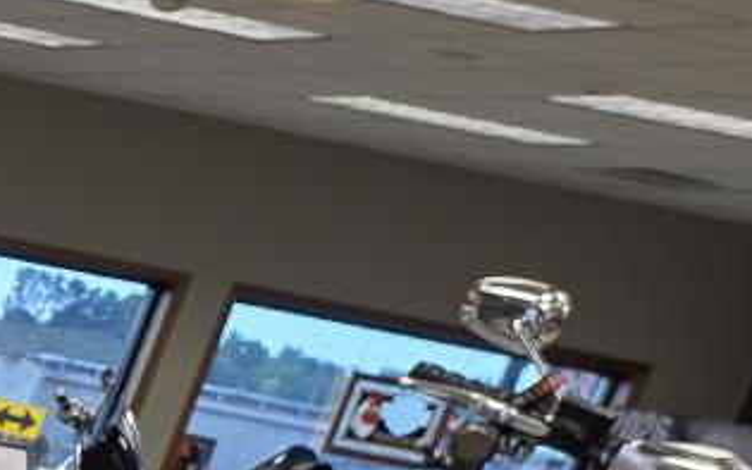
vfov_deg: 7.5
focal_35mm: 155
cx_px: -1597
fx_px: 3177
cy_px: 1384
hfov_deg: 9.8
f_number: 1.7
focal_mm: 6.25
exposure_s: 1/120
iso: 100
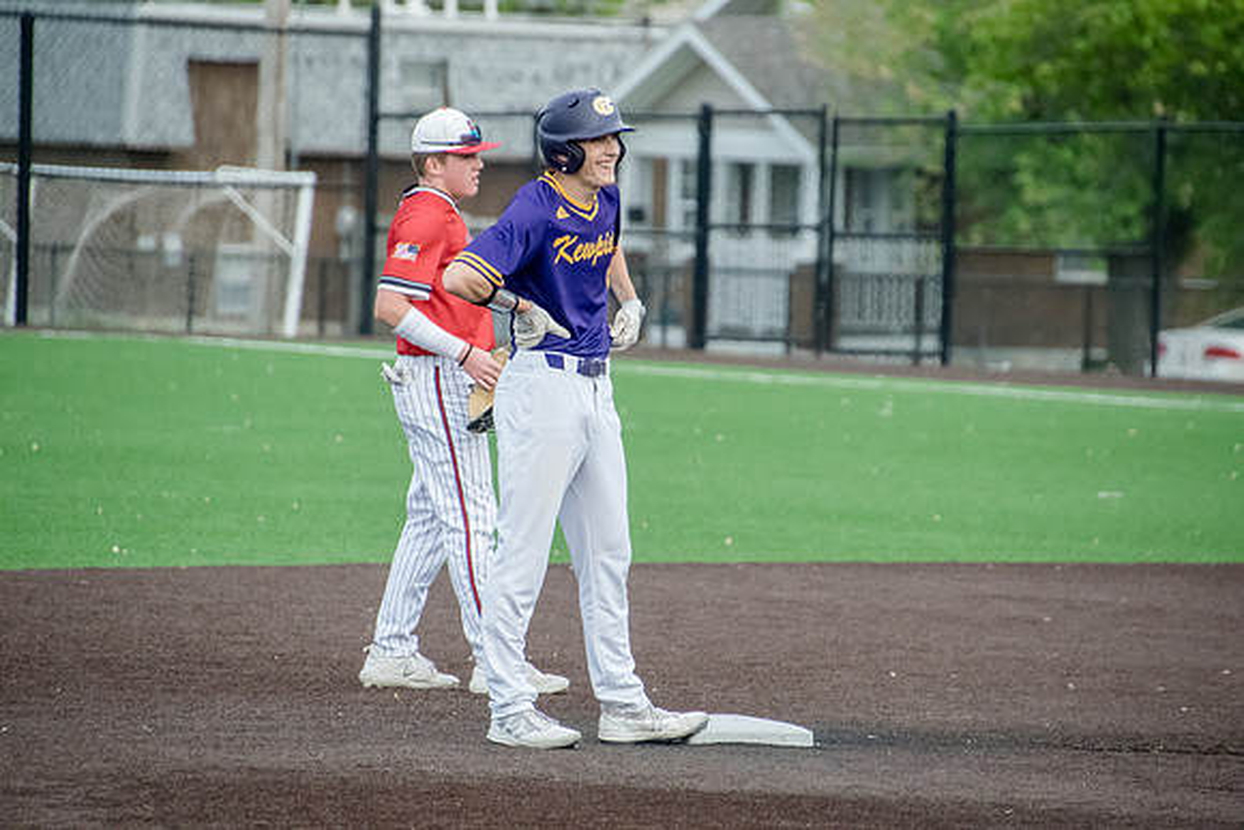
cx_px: 622
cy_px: 415
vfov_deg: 3.1
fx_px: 15553
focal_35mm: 450
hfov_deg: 4.6
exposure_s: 1/2000
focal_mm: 300
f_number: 6.3
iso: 4000
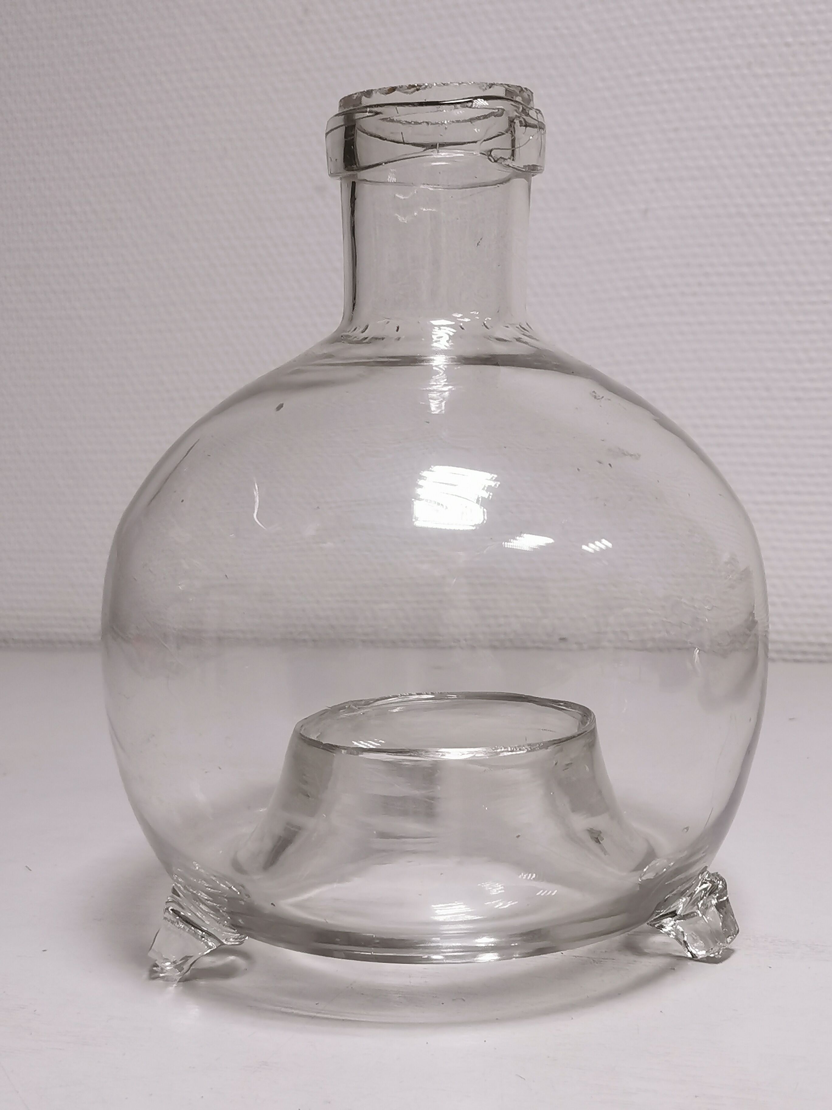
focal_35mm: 46
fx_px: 1474
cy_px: 555
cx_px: 416
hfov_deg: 31.5
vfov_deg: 41.2
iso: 160
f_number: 1.8
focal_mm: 5.58
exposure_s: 1/100
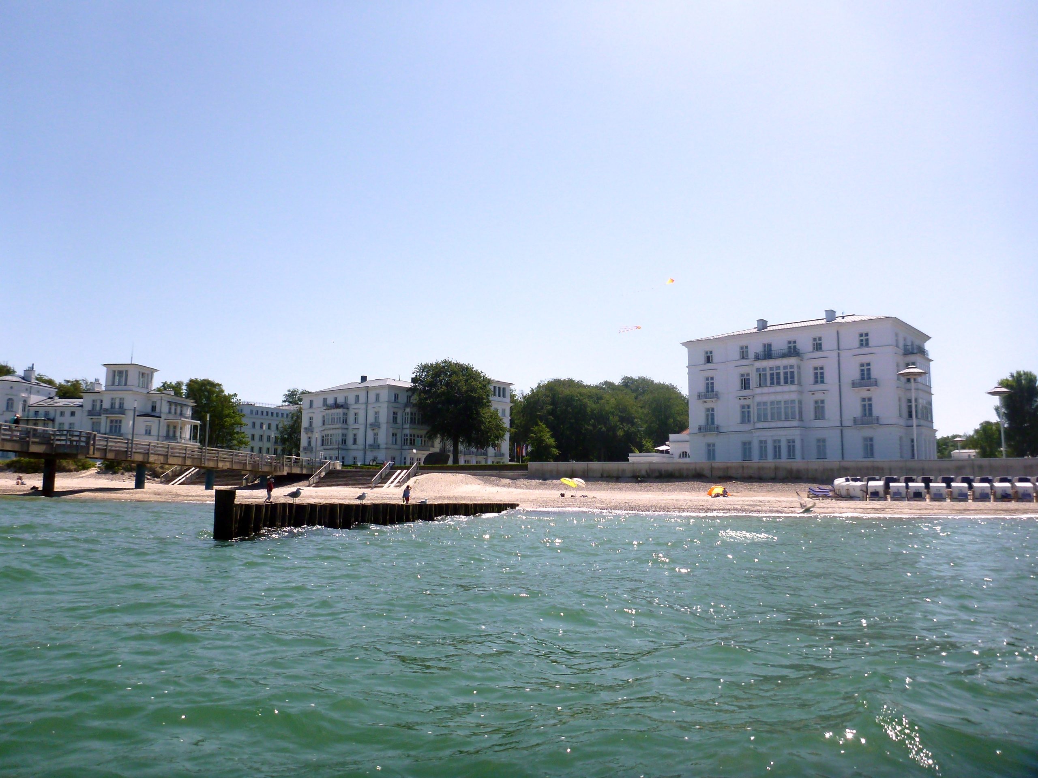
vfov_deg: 49.7
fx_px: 840
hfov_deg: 63.4
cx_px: 519
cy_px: 389
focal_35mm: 28
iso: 160
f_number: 10
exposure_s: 1/250
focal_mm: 4.9
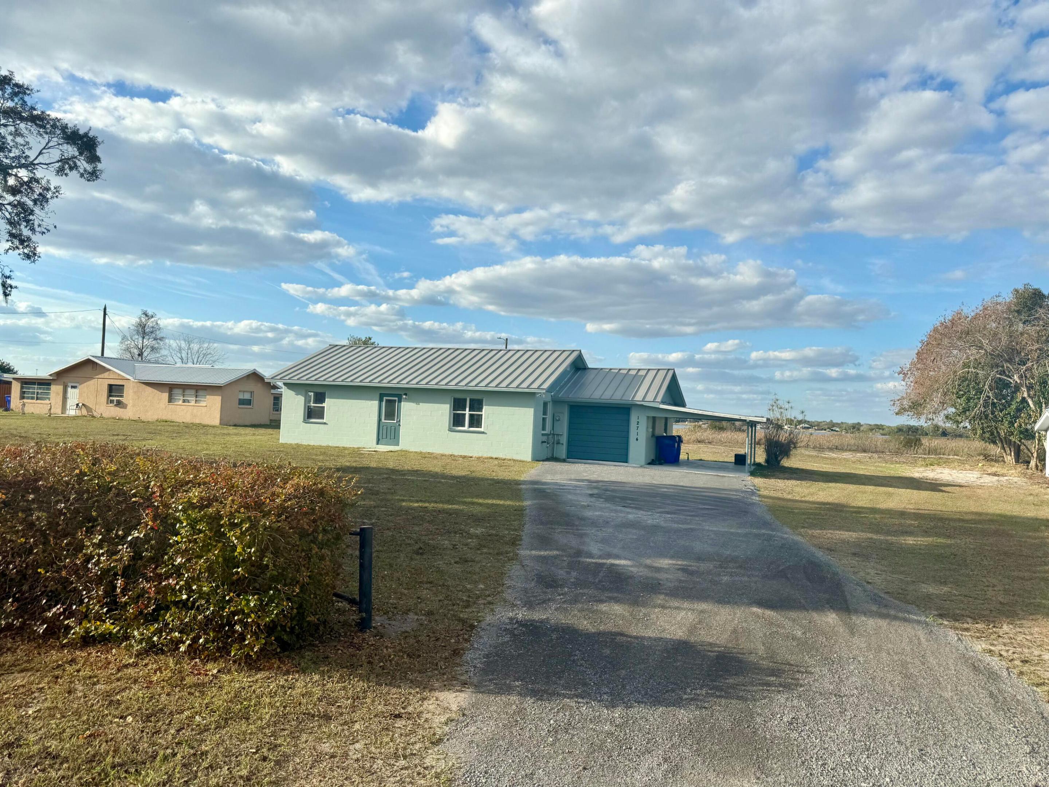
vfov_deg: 56.8
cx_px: 524
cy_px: 394
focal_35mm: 24
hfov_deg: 71.6
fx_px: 727
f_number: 1.78
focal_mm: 6.76
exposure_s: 1/4975
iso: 80
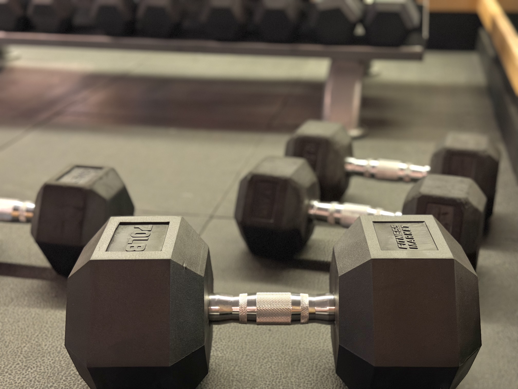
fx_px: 718
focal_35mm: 48
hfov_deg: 39.7
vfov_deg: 30.3
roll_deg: +0.2
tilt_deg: -22.5
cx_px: 259
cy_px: 194
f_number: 1.78
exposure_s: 1/24
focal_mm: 6.76
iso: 640
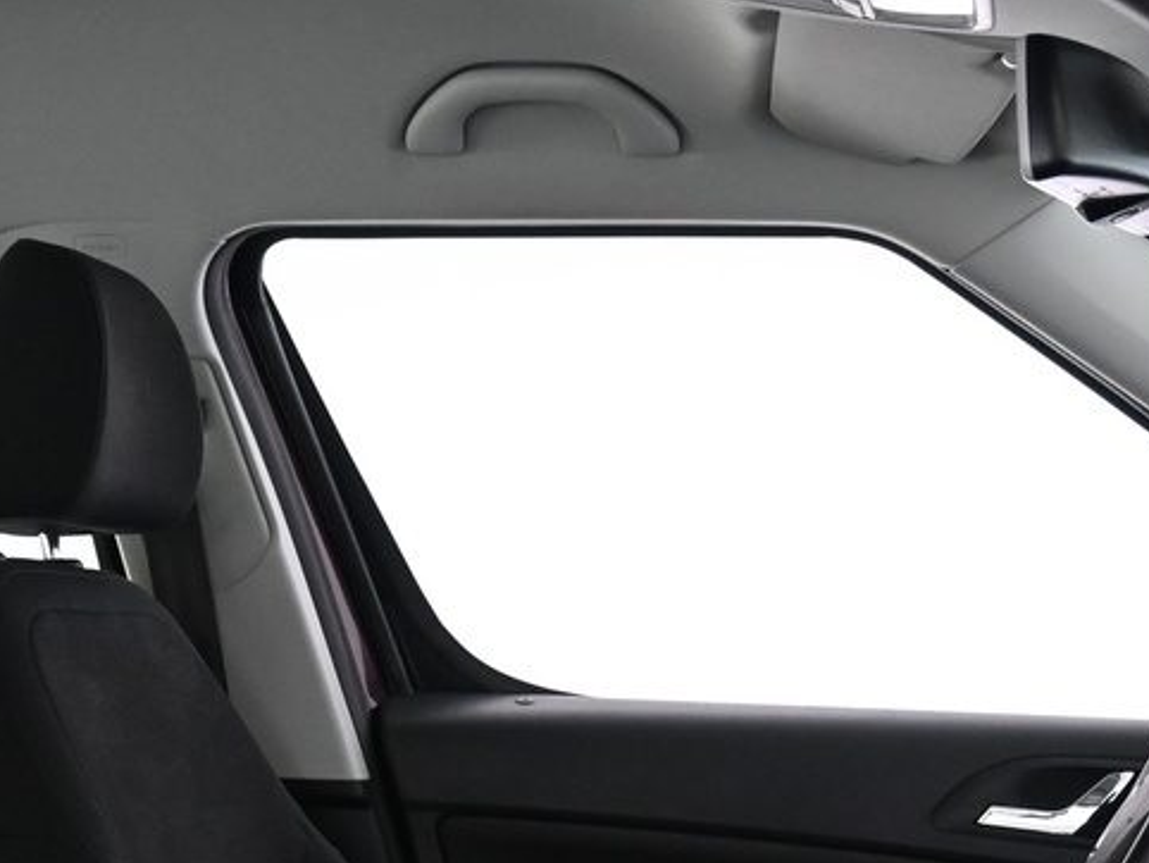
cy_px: 1168
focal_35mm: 85
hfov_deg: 23.1
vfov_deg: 16.3
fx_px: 2816
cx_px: 520
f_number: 3.5
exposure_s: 1/30
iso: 1400
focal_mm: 17.5
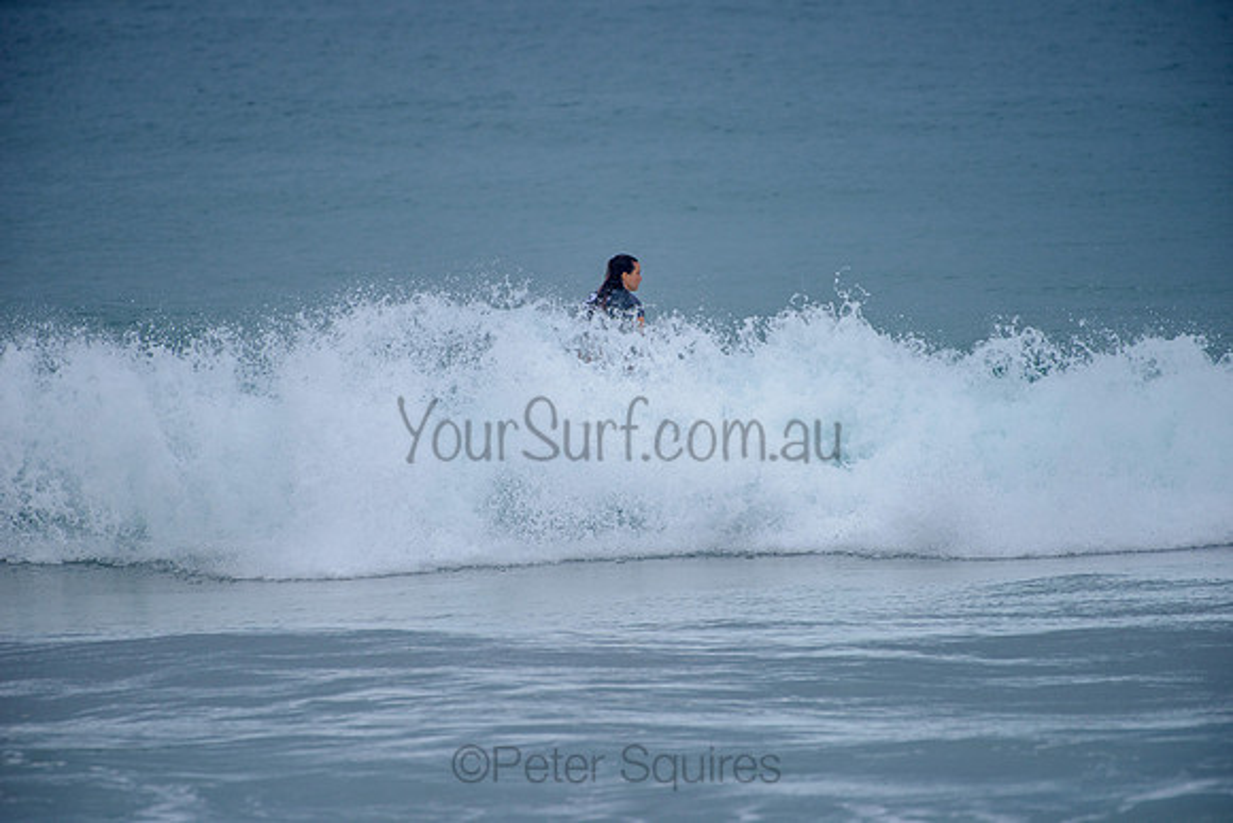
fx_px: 16446
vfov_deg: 2.9
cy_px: 412
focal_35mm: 480
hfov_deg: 4.3
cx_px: 616
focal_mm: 480
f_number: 5.6
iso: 320
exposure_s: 1/2000
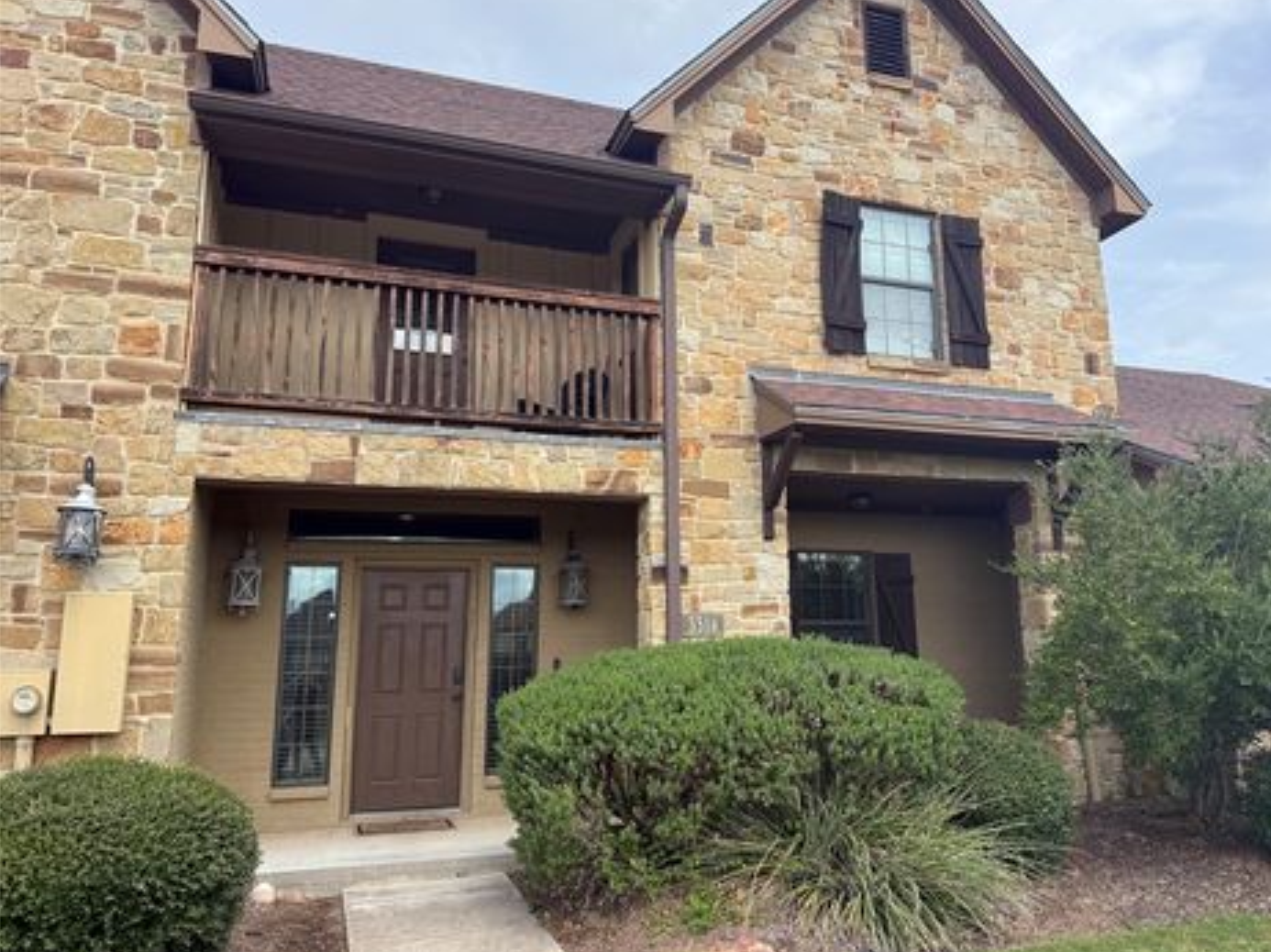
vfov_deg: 53.0
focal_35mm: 26
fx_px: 954
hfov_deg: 67.2
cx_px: 685
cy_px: 453
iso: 100
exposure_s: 1/2525
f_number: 1.78
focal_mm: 6.76
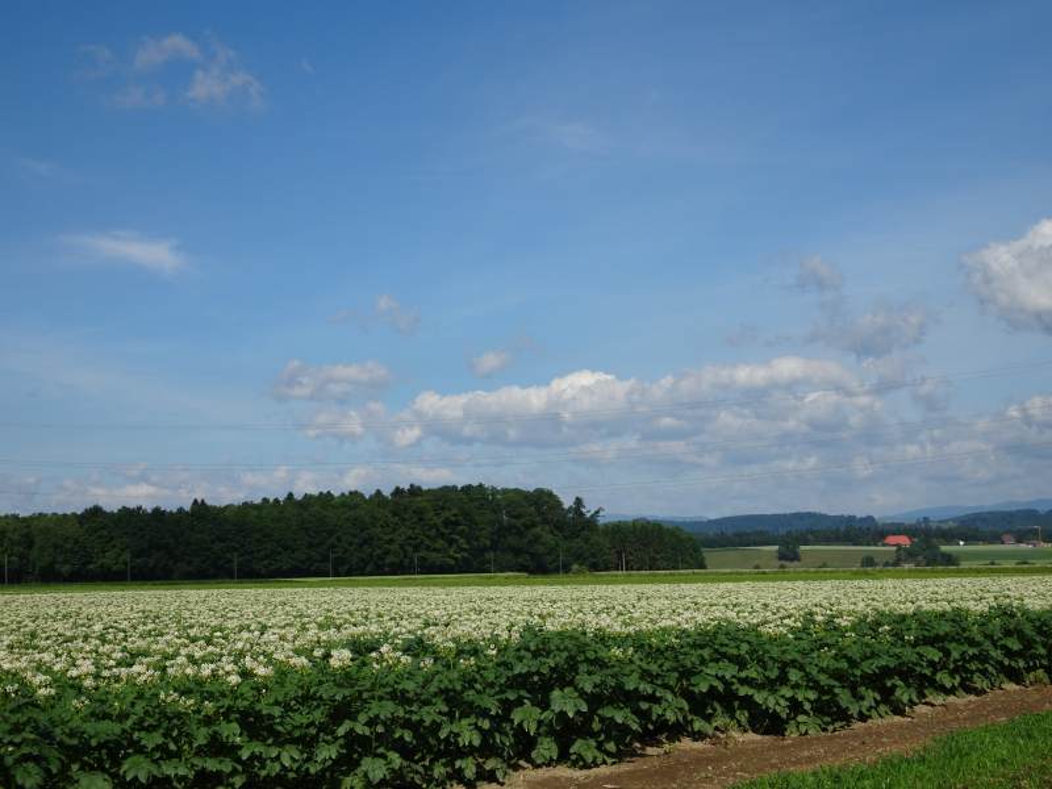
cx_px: 526
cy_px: 394
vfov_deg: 23.7
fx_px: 1884
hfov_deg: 31.2
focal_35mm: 62
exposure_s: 1/1000
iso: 80
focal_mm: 10.59
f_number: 4.5
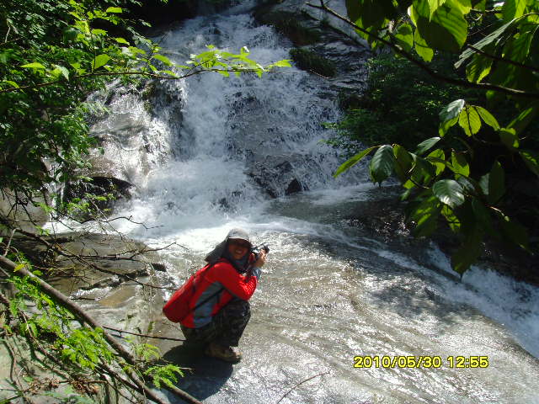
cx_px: 270
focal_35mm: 39
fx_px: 607
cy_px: 202
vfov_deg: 36.8
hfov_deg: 47.9
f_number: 6.3
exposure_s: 1/180
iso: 80
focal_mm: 6.6
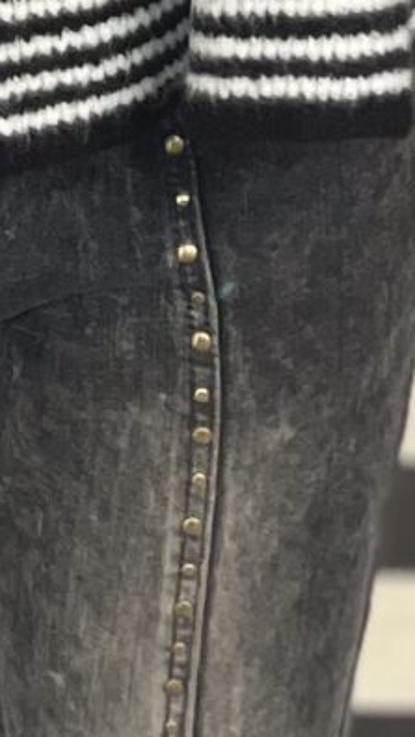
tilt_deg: -19.1
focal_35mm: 183
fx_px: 3577
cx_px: 251
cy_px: -1146
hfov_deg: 6.6
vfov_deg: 10.0
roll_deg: -1.3
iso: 125
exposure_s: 1/50
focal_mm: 5.1
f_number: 1.6
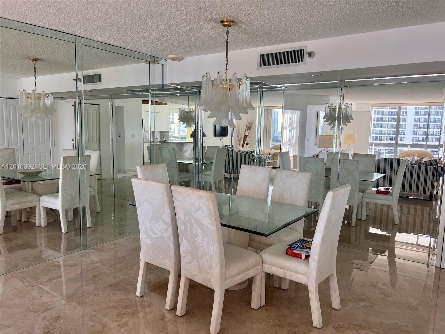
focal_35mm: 26
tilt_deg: -6.1
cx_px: 222
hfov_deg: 67.3
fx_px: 334
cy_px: 167
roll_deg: -0.2
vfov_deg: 53.1
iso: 50
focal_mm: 5.7
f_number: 1.5
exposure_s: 1/163
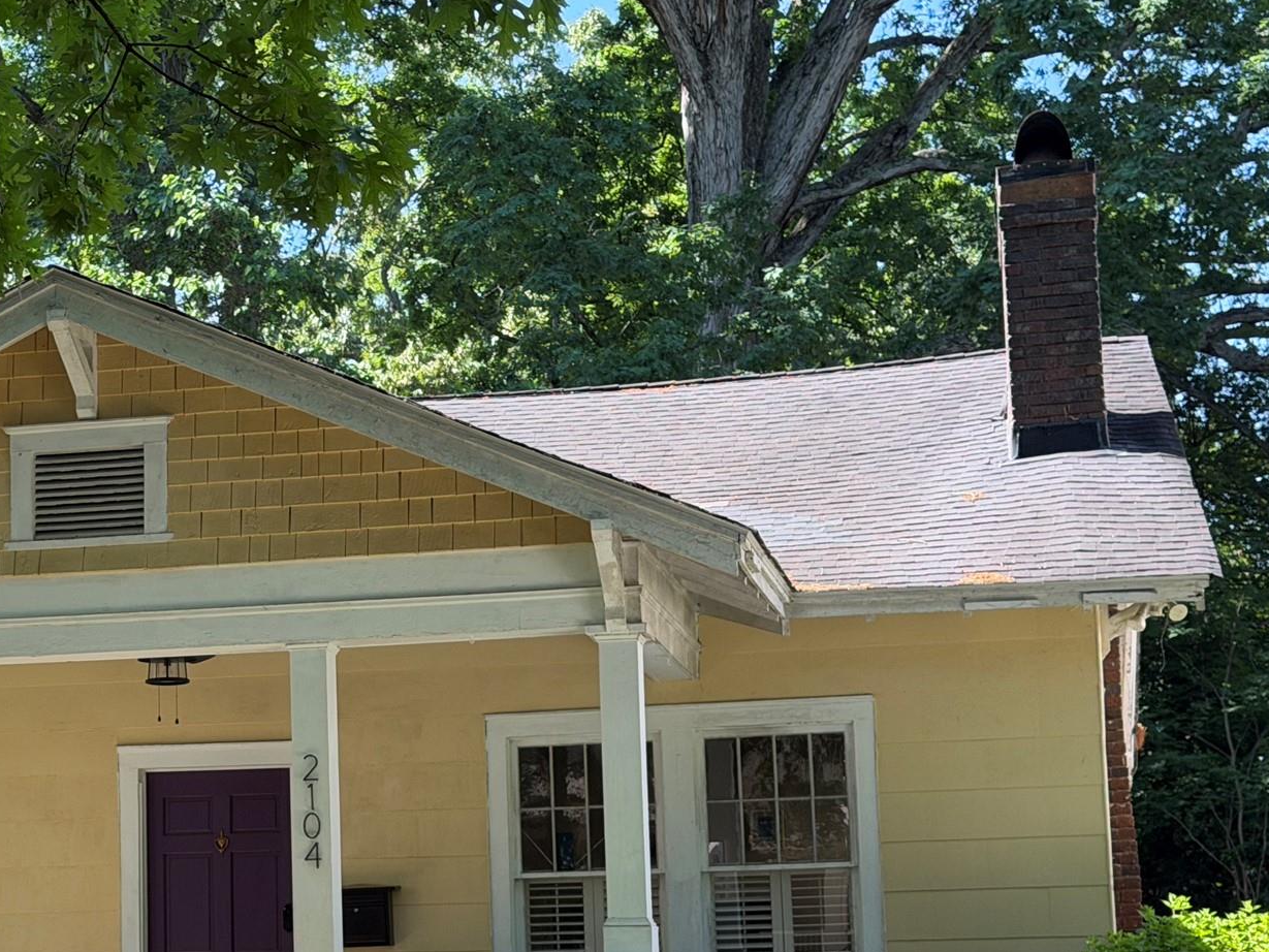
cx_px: 253
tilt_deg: +7.2
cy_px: 694
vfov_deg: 18.3
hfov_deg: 24.0
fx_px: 2933
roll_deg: +1.1
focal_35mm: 80
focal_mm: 6.76
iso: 80
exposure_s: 1/778
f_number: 1.78
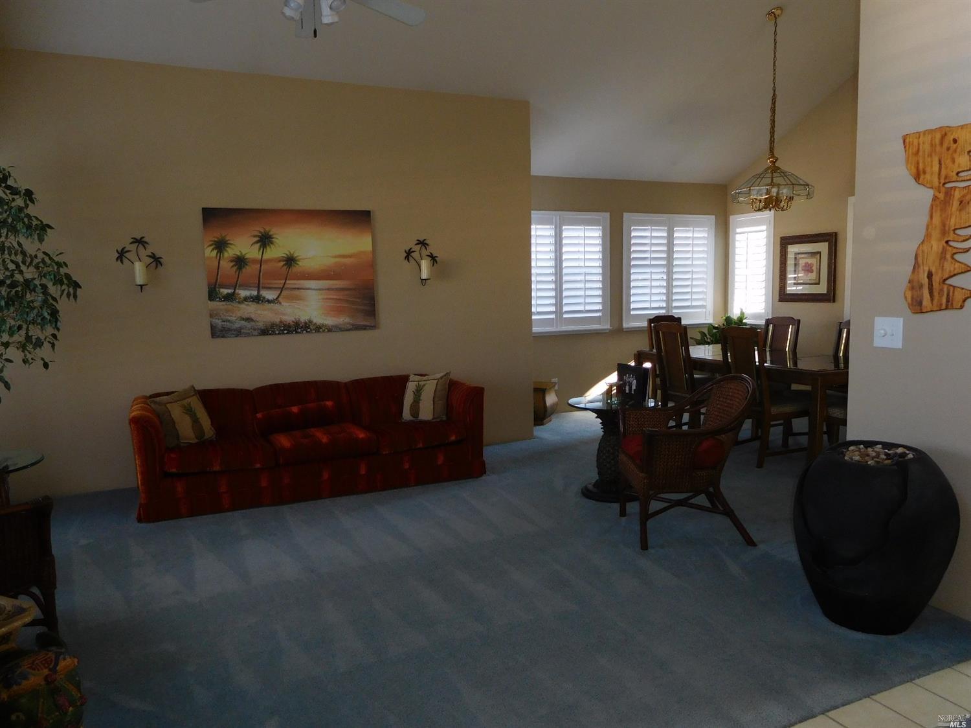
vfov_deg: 54.9
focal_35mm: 25
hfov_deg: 69.4
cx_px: 486
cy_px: 364
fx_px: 701
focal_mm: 4.5
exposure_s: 1/30
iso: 200
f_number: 3.4
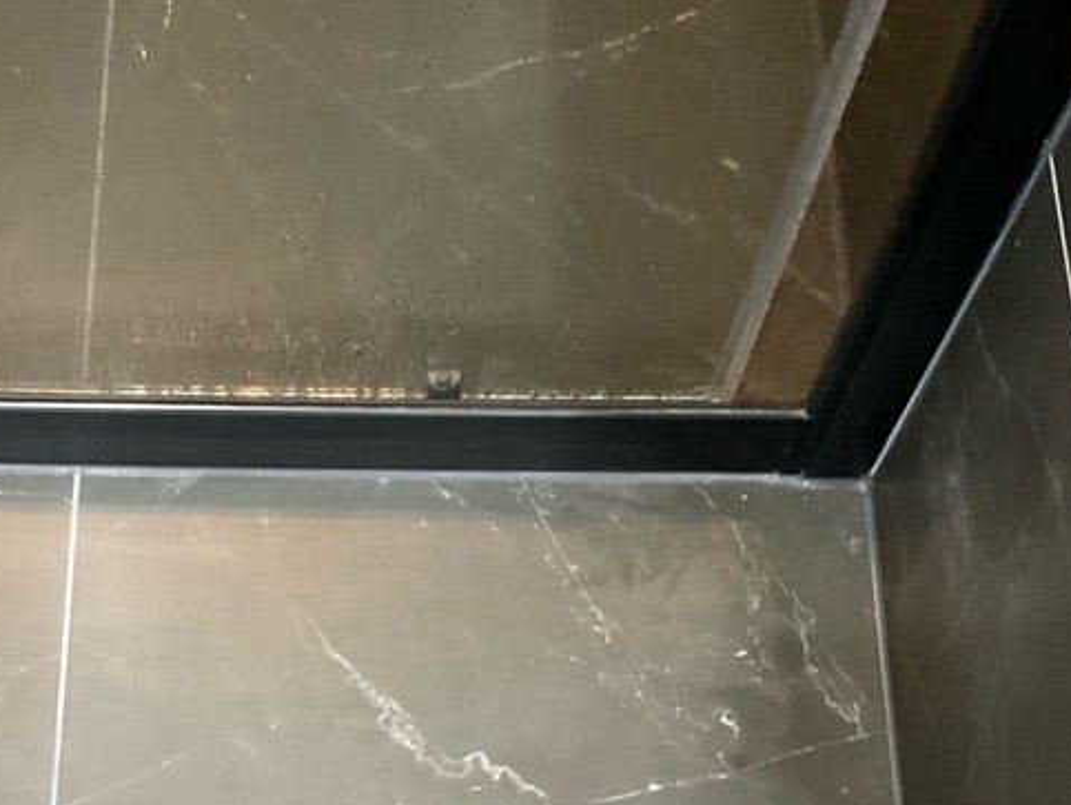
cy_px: 776
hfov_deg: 31.7
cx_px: 295
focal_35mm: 60
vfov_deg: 23.6
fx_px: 1858
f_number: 1.8
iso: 320
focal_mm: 3
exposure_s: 1/33
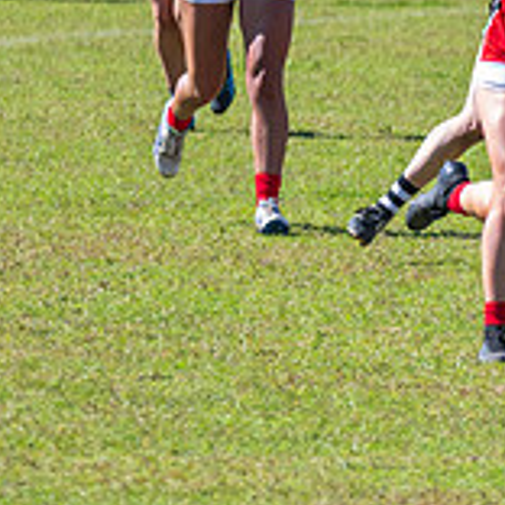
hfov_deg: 2.2
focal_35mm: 792
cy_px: 73
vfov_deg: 2.2
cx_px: 738
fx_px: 13072
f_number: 6.3
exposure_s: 1/2000
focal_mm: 250
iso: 800
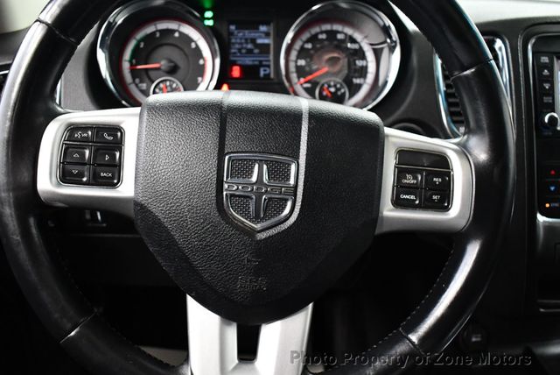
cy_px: 188
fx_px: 560
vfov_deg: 36.9
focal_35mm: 36
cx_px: 280
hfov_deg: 53.1
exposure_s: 1/60
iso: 3600
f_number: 3.5
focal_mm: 18
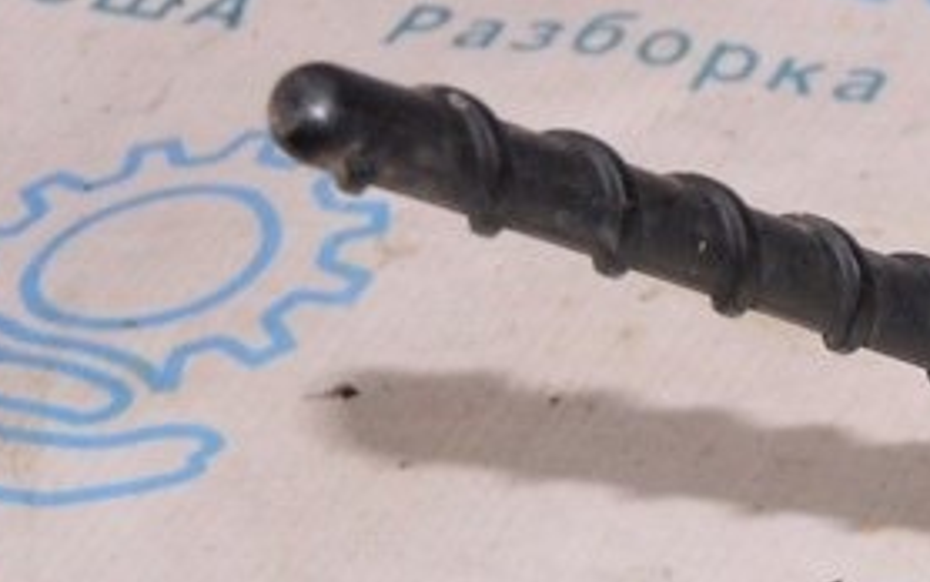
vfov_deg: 7.3
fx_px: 4564
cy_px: 547
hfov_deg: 11.3
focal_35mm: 180
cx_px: 1288
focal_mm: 32
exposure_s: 1/200
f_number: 8
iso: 1600
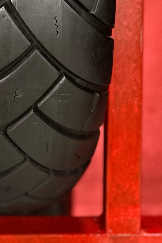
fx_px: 499
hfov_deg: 18.3
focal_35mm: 74
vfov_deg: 25.1
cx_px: 32
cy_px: -34
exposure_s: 1/33
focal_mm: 5.7
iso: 400
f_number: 1.5
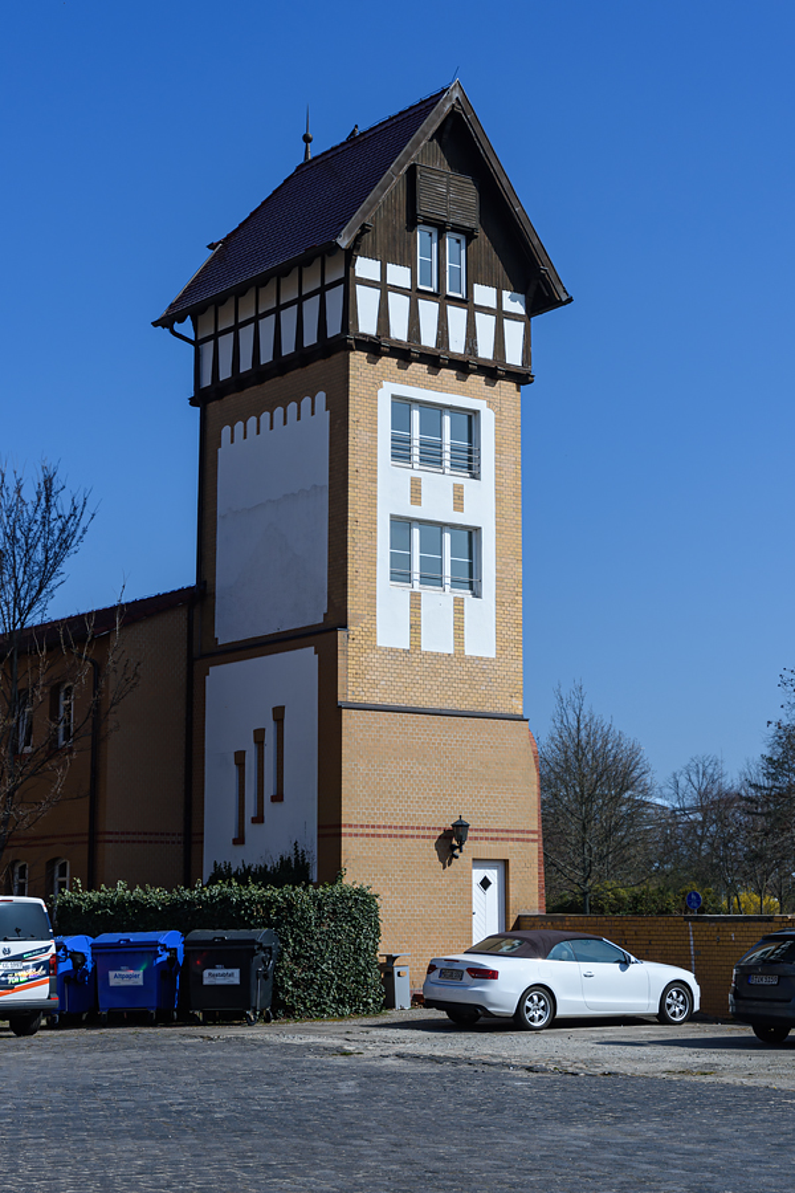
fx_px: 1739
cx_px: 398
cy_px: 596
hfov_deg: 25.8
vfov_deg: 37.9
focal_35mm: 52
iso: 140
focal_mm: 35
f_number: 6.3
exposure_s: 1/1250
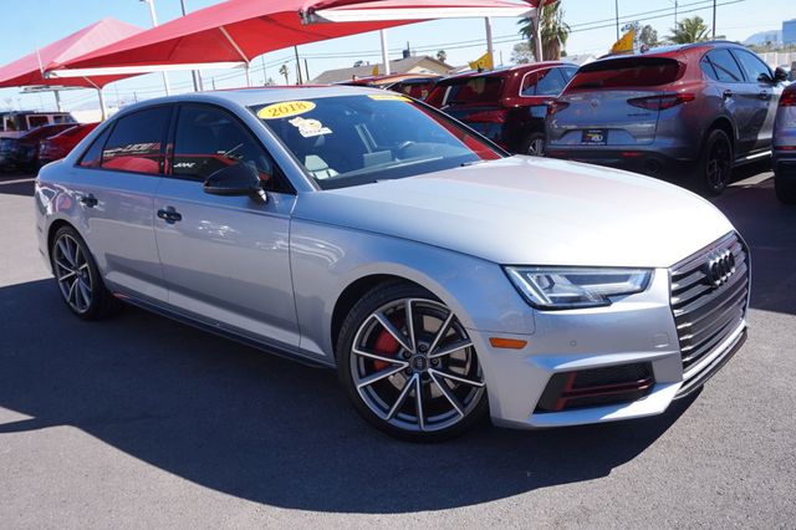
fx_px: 696
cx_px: 398
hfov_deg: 59.5
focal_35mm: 32
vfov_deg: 41.7
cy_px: 265
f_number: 9
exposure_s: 1/100
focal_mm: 21
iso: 100
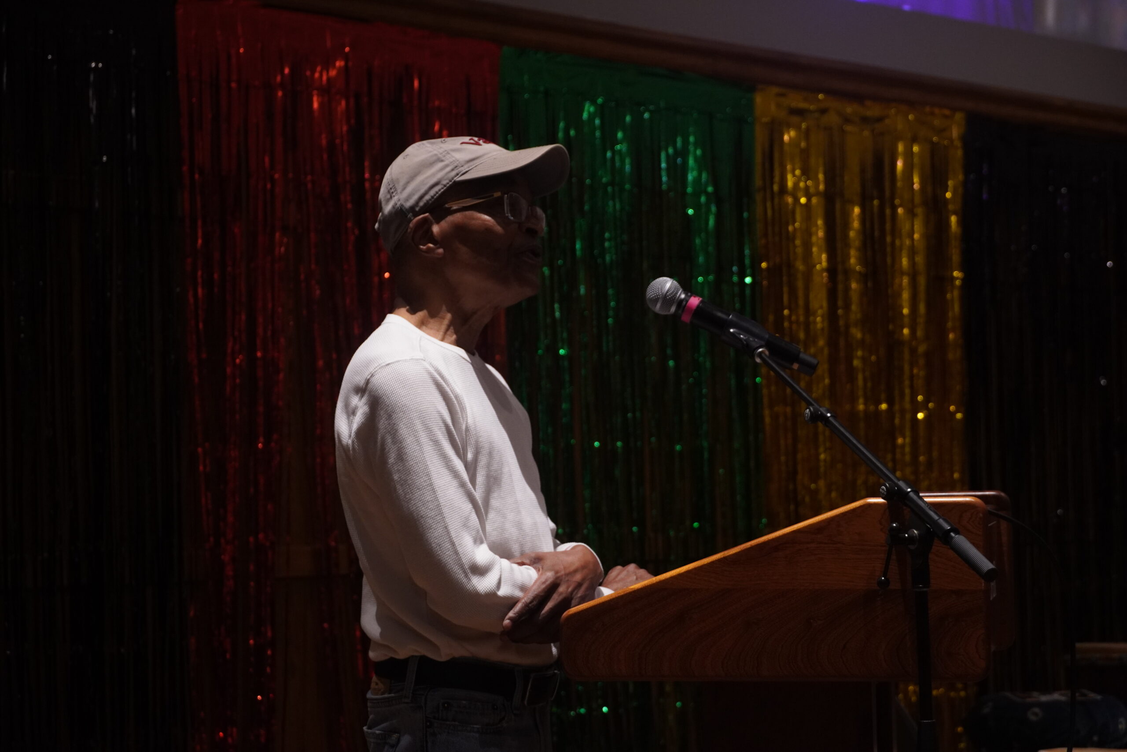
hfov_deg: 24.2
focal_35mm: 84
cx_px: 564
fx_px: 2630
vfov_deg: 16.3
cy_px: 376
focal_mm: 56
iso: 1250
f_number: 5
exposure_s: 1/25
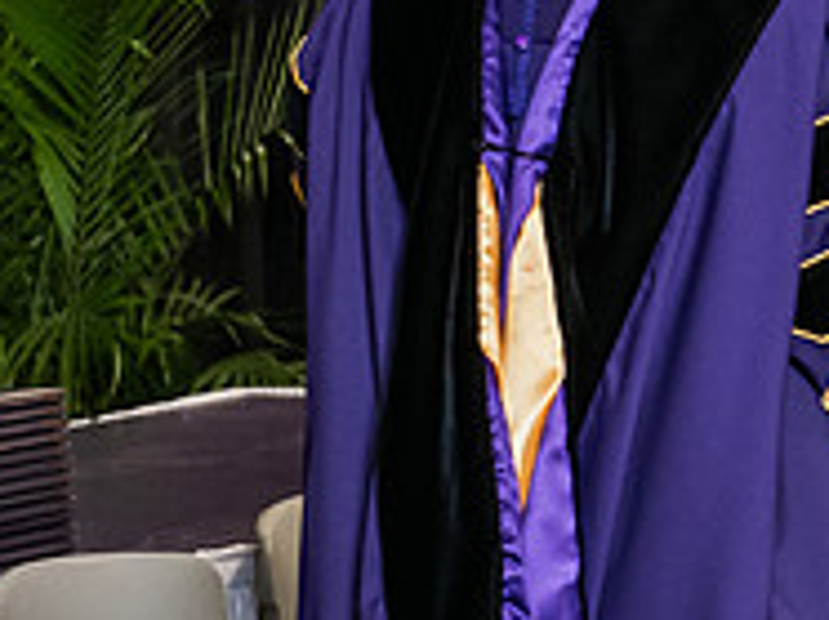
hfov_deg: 9.3
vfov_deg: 7.0
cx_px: 1083
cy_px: 65
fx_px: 5023
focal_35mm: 210
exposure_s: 1/200
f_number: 5
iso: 2500
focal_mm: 70
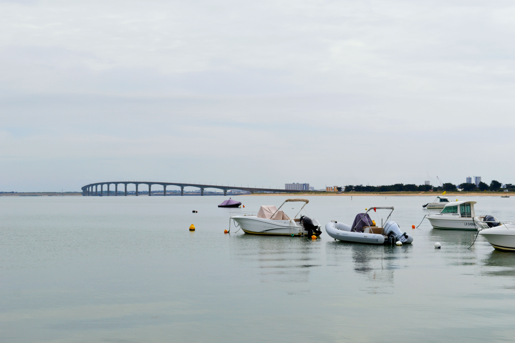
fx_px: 858
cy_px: 172
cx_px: 258
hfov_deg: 33.4
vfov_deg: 22.6
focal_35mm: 60
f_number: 8
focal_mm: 40
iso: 200
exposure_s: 1/800
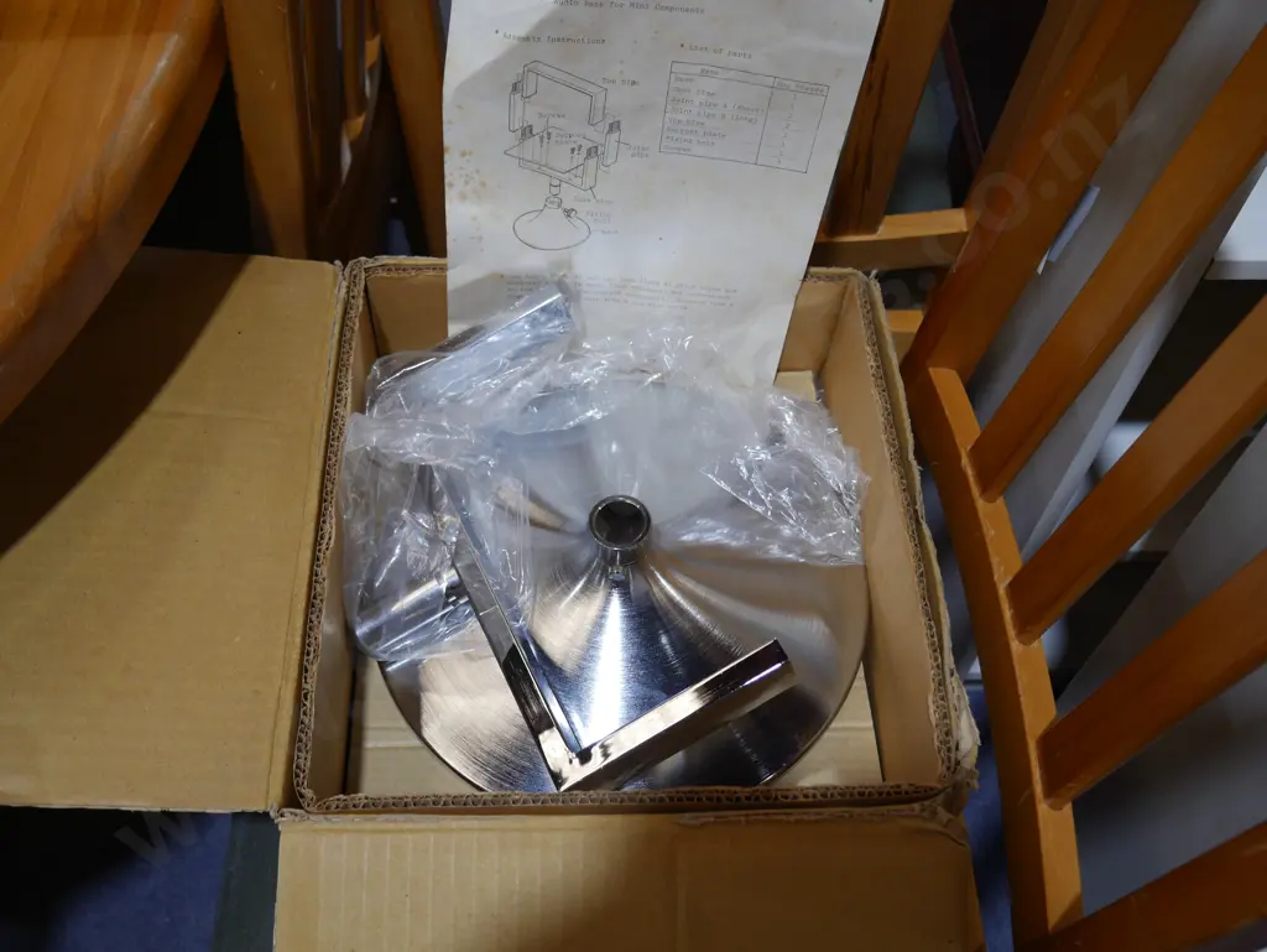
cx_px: 634
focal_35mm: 32
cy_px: 476
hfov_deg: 56.8
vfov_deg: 44.2
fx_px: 1172
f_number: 3.6
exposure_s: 1/100
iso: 200
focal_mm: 16
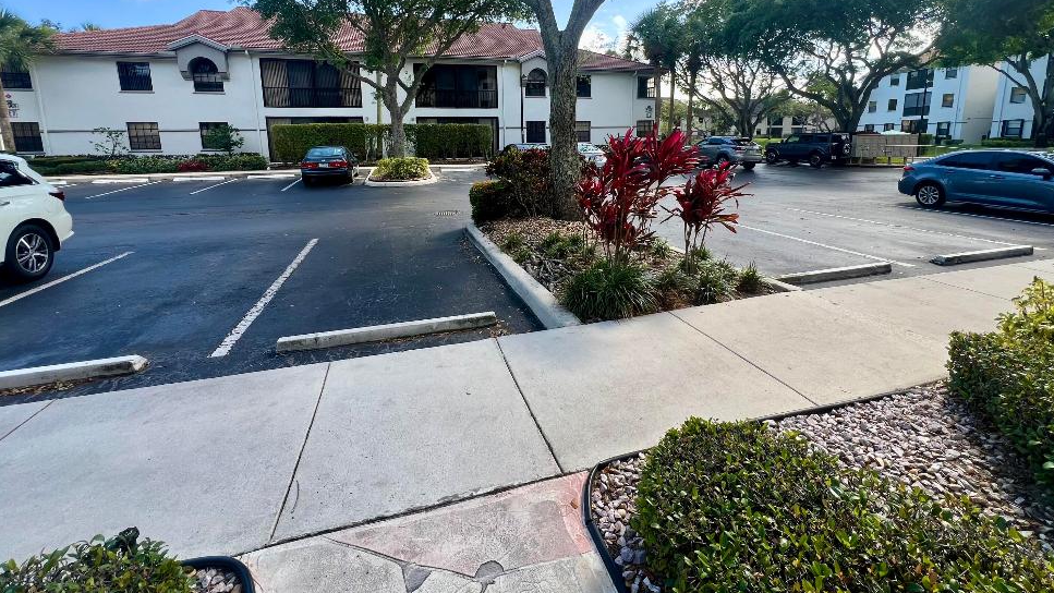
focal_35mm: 15
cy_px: 211
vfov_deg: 69.1
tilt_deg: -9.6
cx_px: 538
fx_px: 419
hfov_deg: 103.0
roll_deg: +0.5
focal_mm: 1.57
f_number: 1.8
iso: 32
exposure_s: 1/297
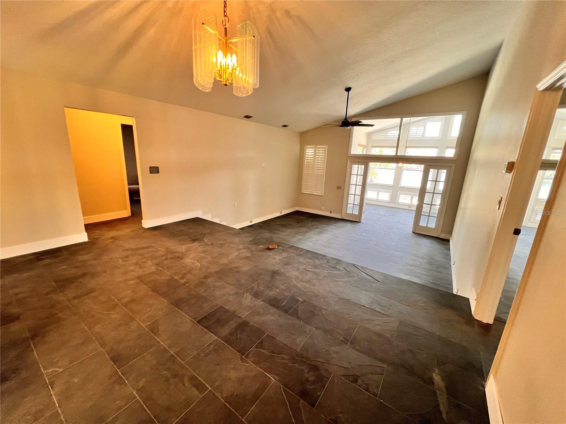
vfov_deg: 89.9
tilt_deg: -14.9
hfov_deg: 106.2
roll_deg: -2.6
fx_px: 213
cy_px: 212
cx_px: 283
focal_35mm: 13
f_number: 1.8
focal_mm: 1.57
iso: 200
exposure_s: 1/60
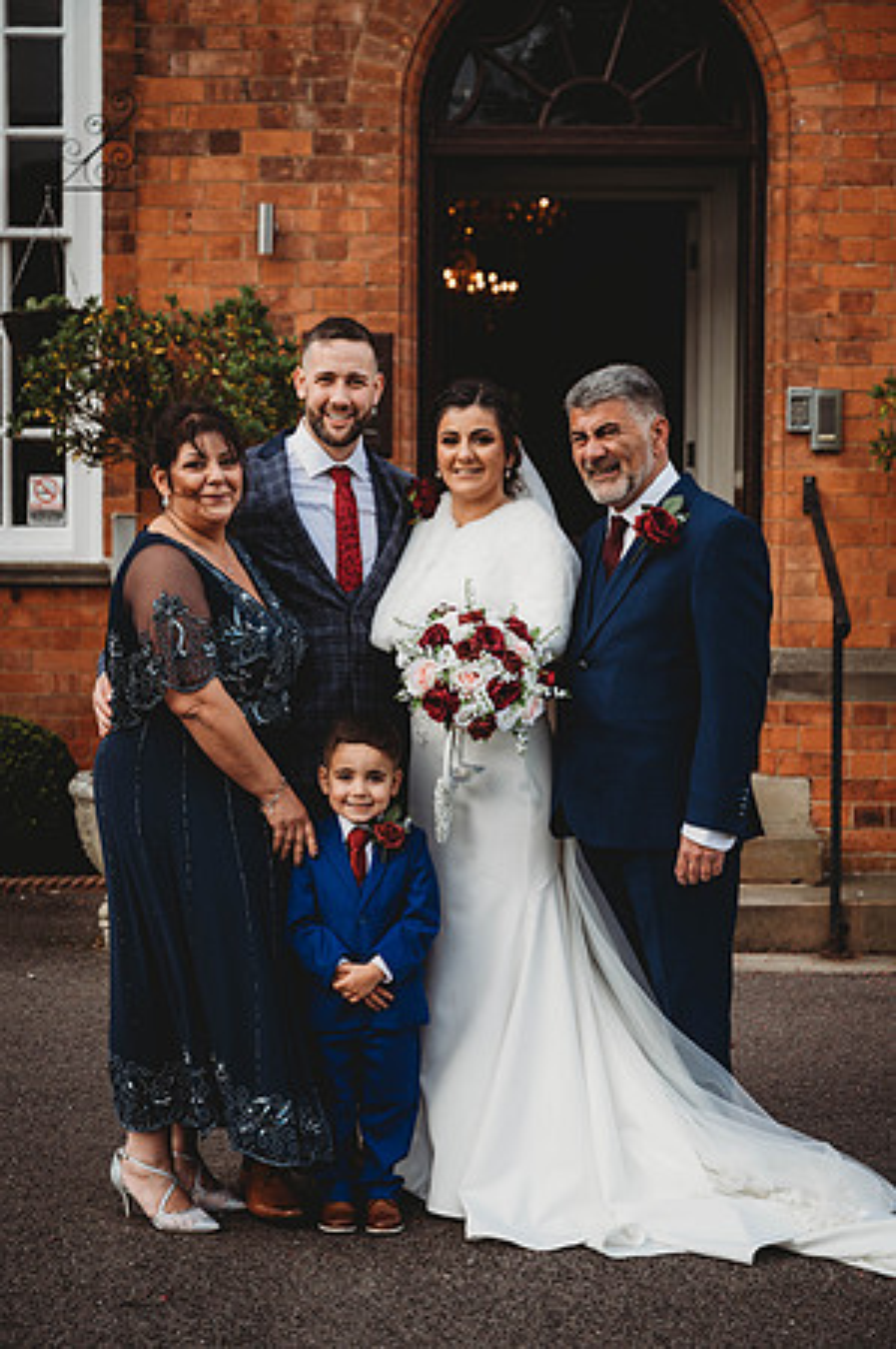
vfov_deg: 28.9
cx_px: 448
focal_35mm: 70
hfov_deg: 19.4
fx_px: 2619
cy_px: 674
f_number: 4.5
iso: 100
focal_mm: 70
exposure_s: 1/400
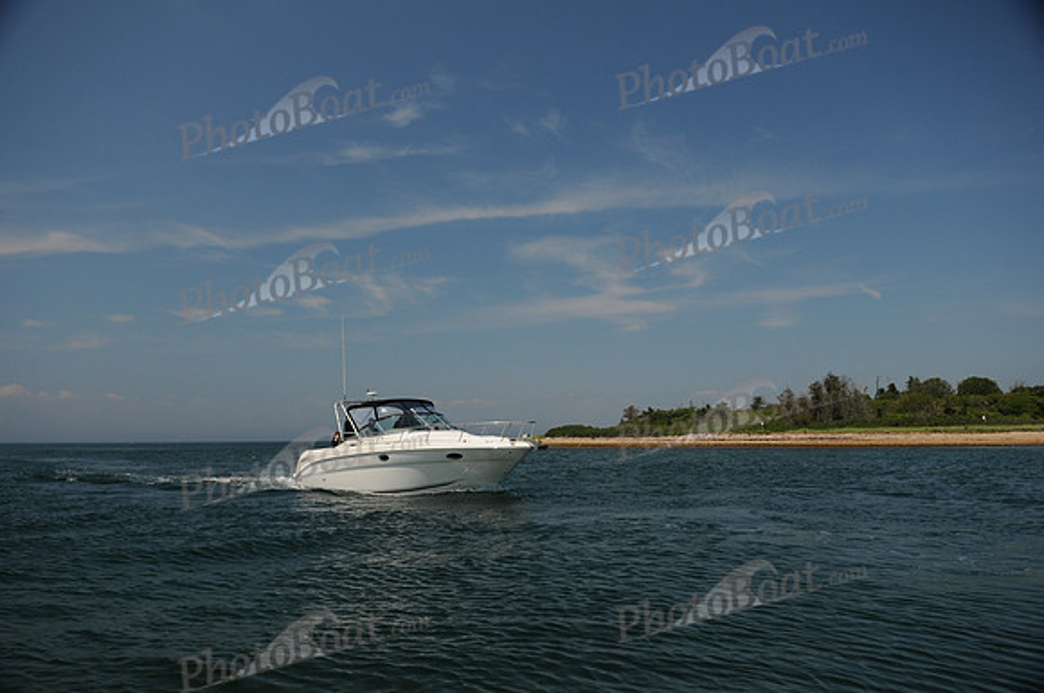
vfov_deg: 50.3
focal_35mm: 26
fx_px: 738
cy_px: 346
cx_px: 522
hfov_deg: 70.5
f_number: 4.5
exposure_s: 1/1250
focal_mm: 17
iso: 200
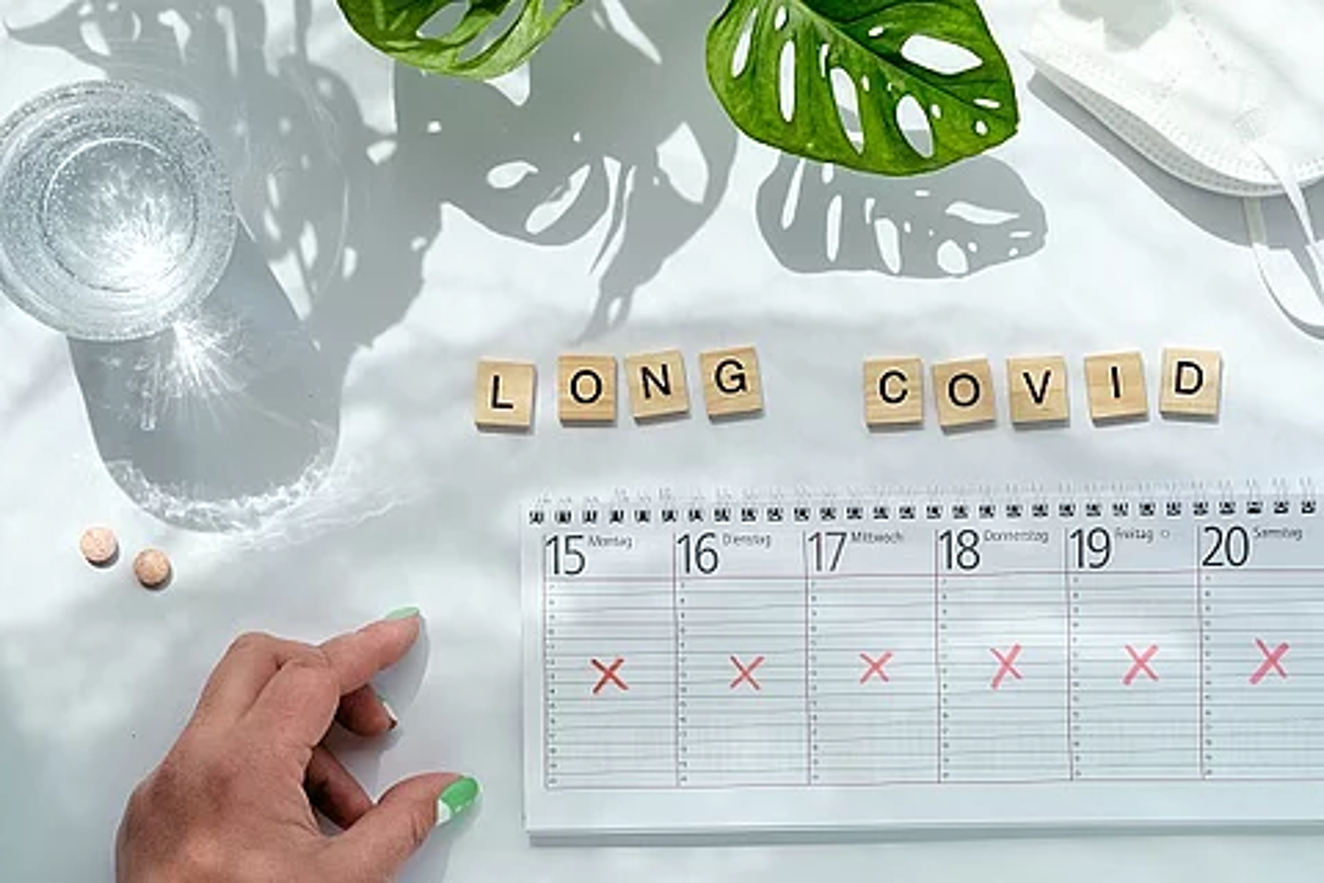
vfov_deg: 11.4
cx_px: 662
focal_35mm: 120
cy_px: 442
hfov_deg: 17.1
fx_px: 4413
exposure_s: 1/150
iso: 200
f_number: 8
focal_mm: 80
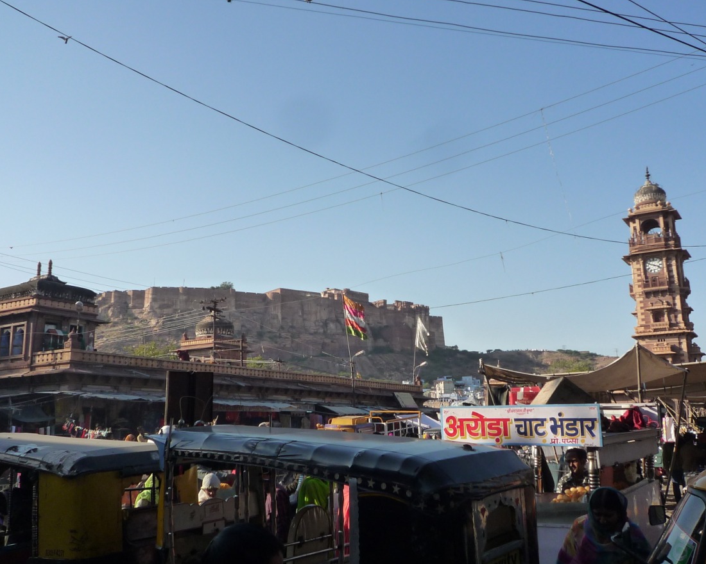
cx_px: 349
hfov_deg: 54.2
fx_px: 690
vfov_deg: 44.5
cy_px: 283
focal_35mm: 33
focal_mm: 4.5
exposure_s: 1/800
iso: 160
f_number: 4
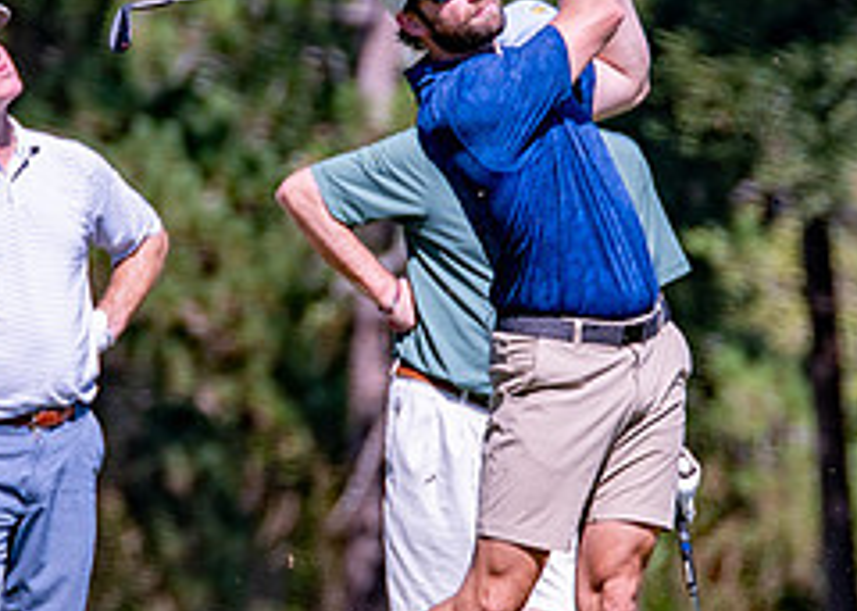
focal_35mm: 853
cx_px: 272
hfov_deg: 2.4
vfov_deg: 1.7
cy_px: 371
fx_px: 20744
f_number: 4
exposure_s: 1/1000
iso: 100
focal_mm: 200
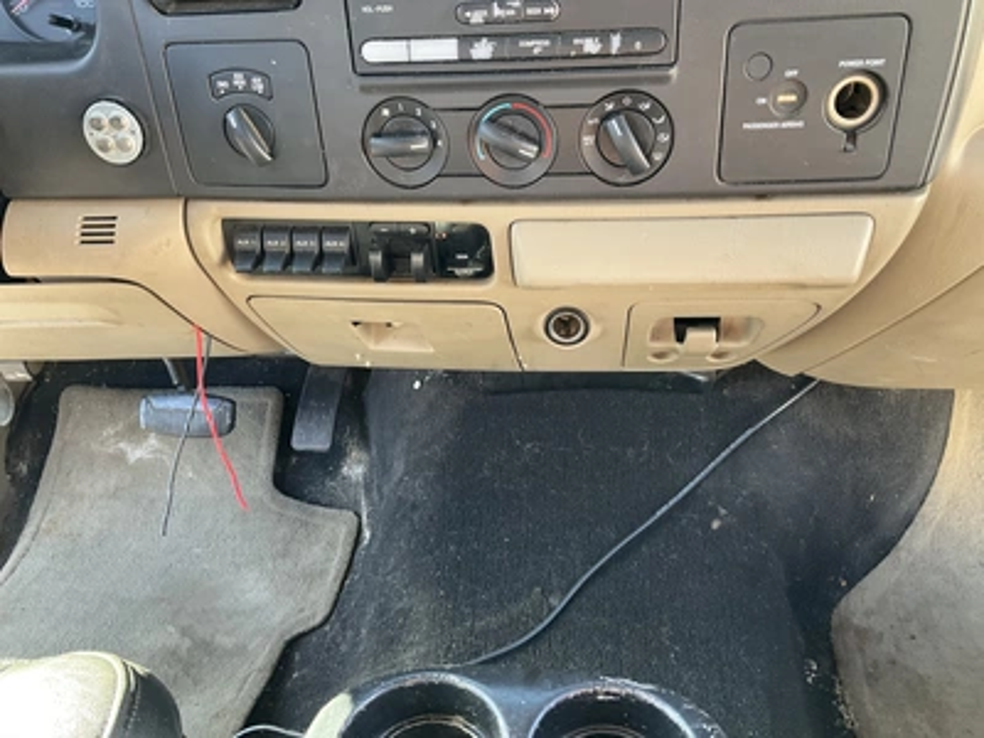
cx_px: 492
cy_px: 369
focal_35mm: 29
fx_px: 824
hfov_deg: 61.7
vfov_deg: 48.2
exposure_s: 1/74
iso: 64
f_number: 1.8
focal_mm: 3
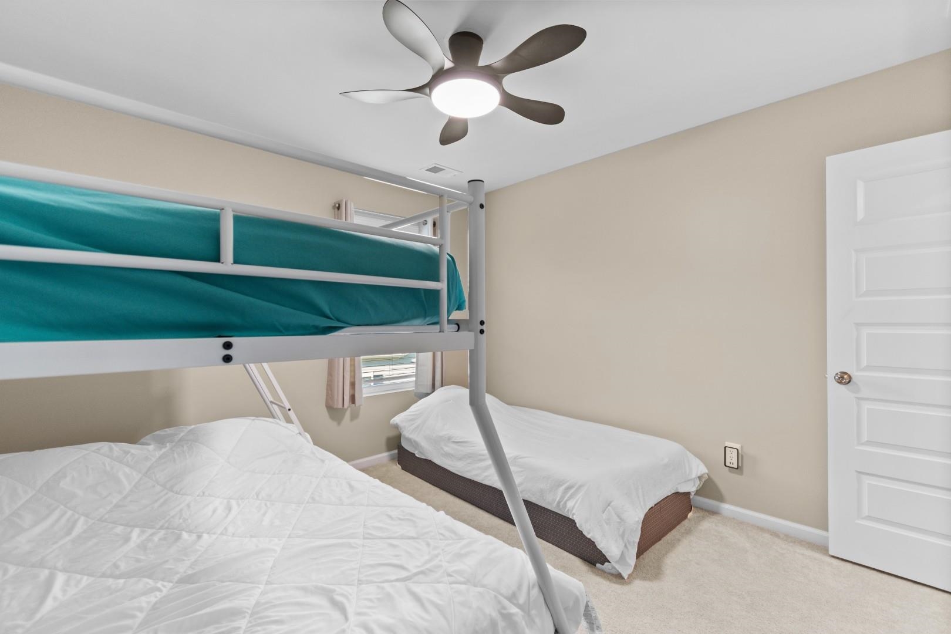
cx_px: 476
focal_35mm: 15
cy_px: 317
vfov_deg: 77.3
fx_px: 396
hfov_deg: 100.4
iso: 100
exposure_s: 1/5
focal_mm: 10
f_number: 4.5
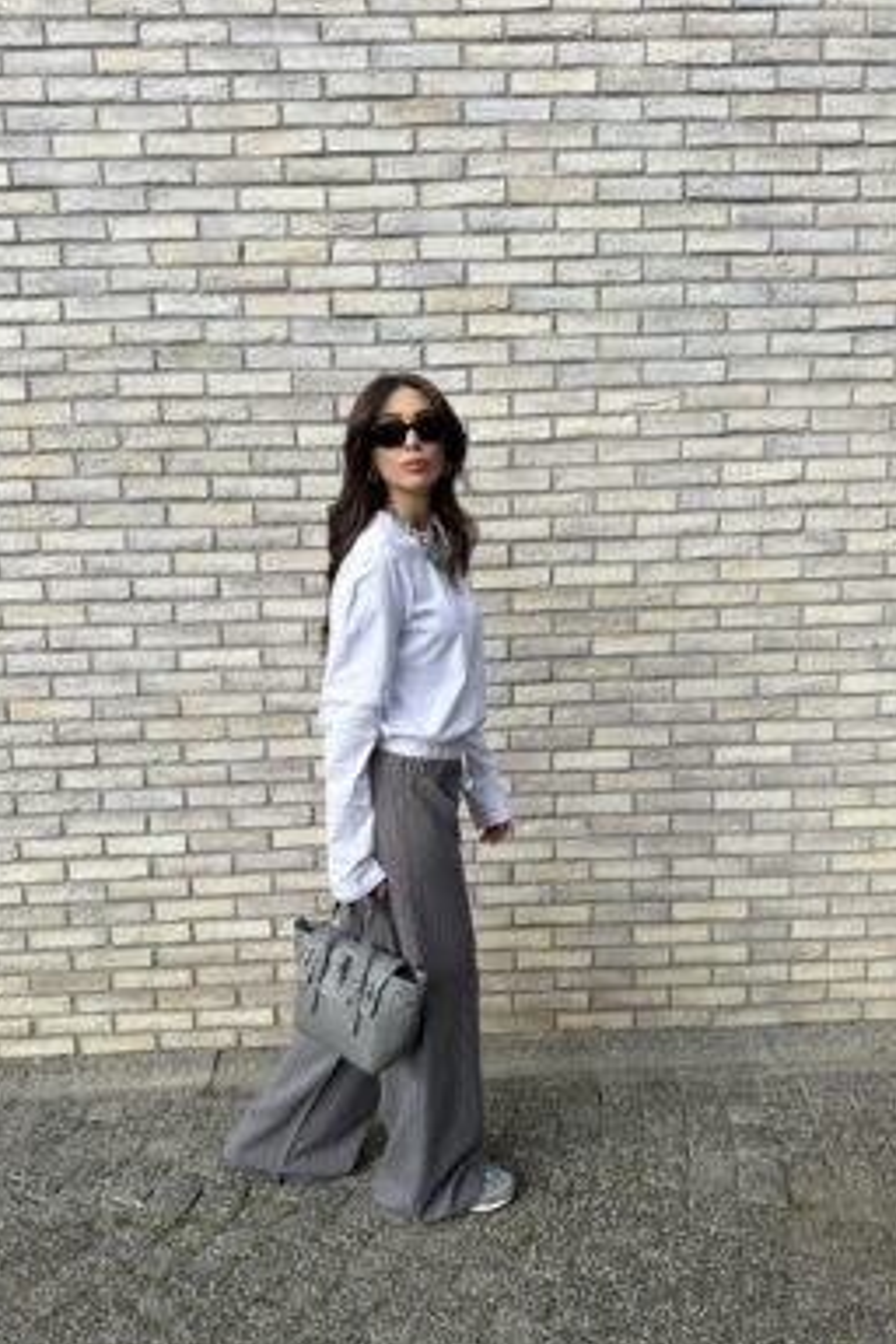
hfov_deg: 49.6
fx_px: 971
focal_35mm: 26
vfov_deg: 69.4
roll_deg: +1.8
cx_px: 448
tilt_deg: -9.3
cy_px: 690
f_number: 1.78
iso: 80
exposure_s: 1/1292
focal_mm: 6.76
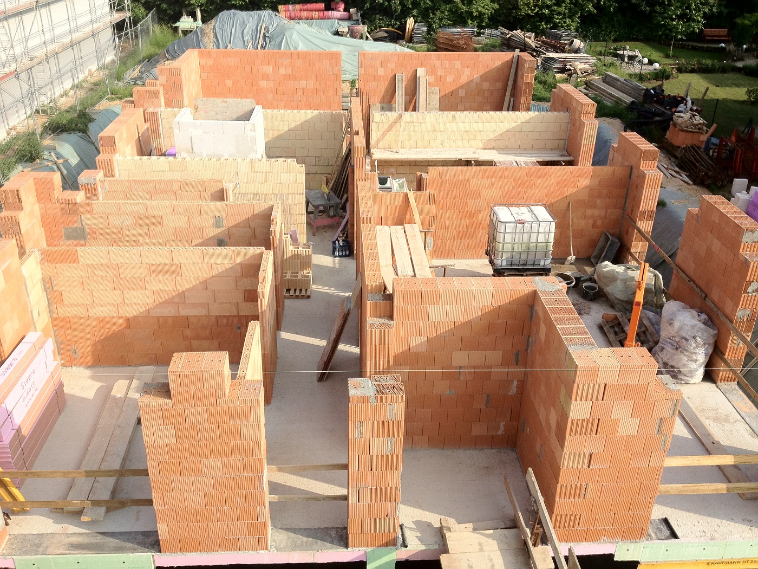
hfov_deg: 52.6
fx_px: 766
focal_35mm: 35
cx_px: 379
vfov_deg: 40.7
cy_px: 284
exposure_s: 1/1200
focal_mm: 4.28
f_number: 2.4
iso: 64
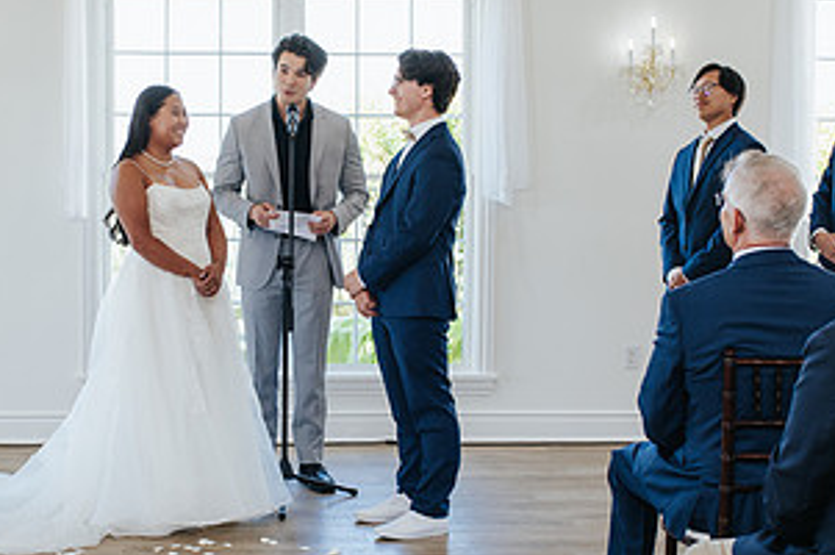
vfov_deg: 17.9
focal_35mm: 76
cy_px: 326
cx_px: 267
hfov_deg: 26.5
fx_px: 1761
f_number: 3.5
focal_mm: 35
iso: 640
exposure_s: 1/200
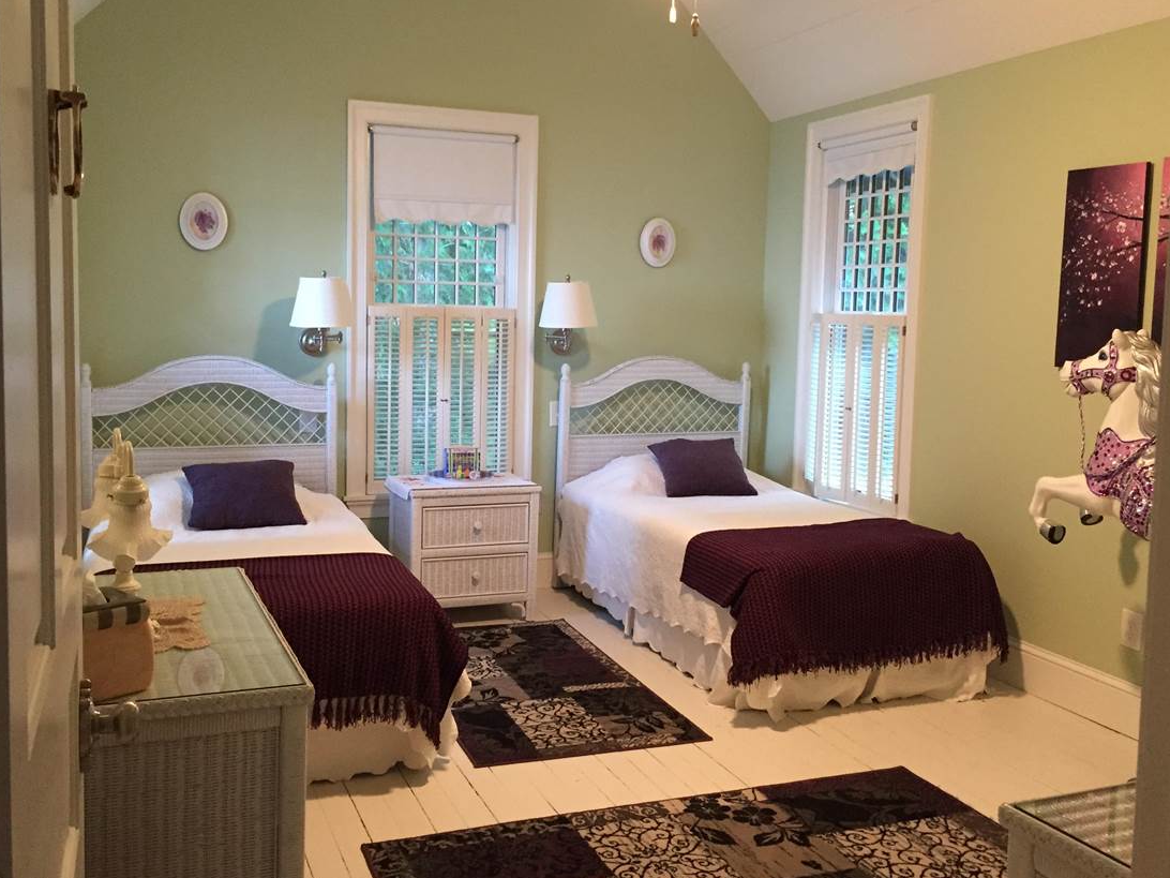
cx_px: 571
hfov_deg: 54.0
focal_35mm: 34
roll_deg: -1.7
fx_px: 1149
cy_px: 405
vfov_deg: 41.8
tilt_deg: -5.0
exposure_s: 1/17
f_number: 2.2
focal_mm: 4.15
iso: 250
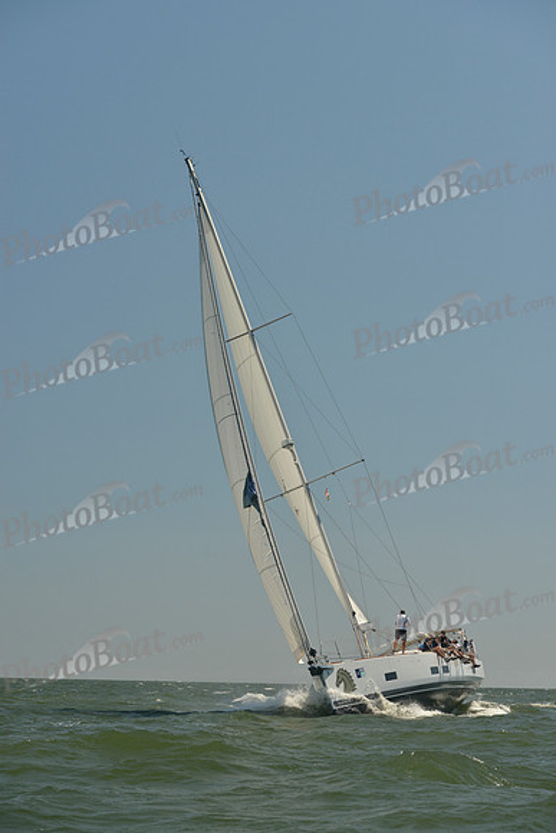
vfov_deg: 28.8
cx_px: 278
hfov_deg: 19.5
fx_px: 1621
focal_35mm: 70
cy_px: 416
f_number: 8
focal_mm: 70
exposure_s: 1/1000
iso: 280
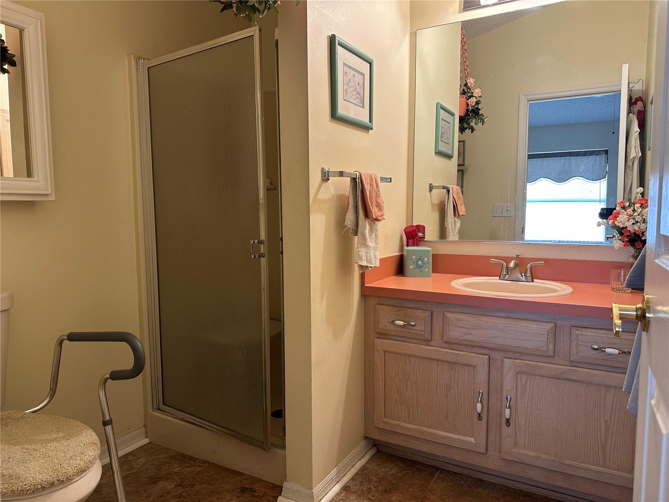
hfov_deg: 71.6
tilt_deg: -5.3
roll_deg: +0.5
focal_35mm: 24
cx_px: 334
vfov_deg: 56.8
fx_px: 464
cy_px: 251
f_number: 1.78
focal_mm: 6.86
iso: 125
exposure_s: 1/60
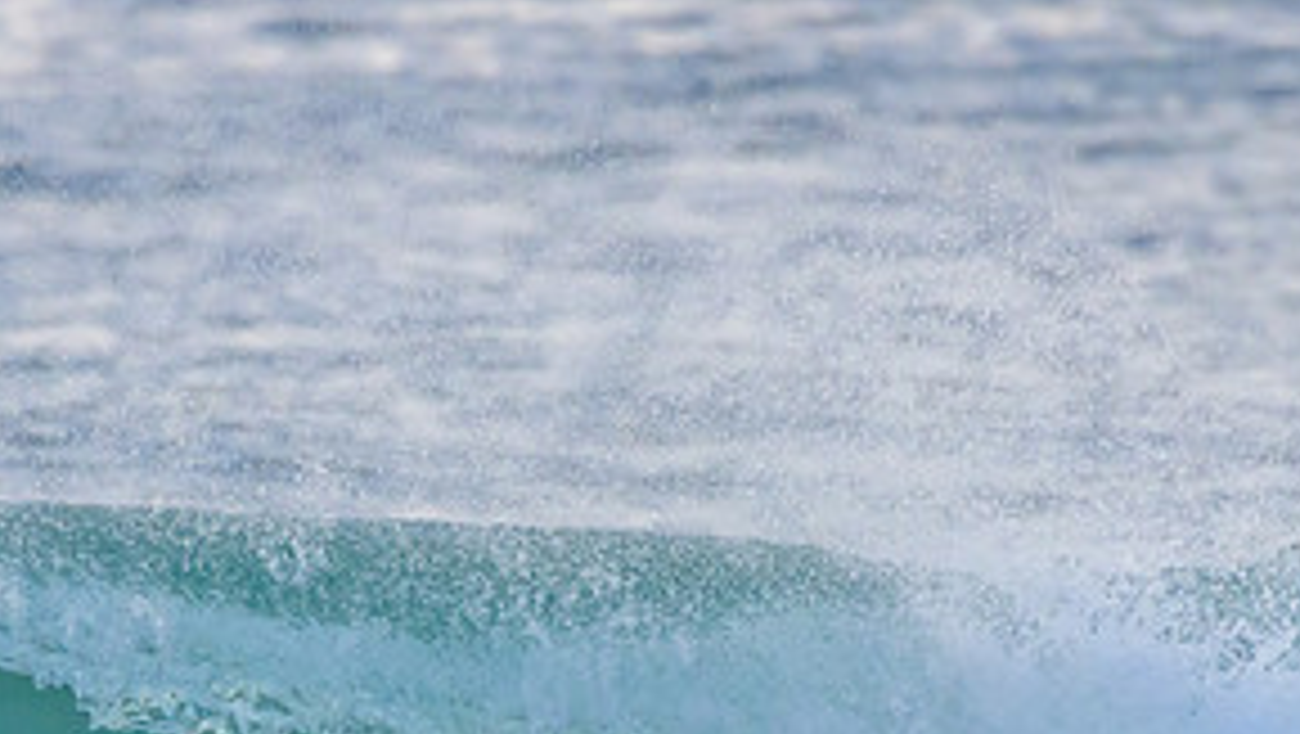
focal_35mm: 2102
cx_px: 544
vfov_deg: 0.6
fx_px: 72505
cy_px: 795
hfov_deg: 1.0
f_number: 11
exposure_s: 1/2000
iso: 2800
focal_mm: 1000
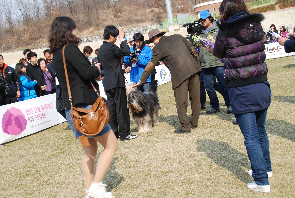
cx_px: 148
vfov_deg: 25.8
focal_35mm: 52
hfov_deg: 37.8
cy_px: 99
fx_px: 431
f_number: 8
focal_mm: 35
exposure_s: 1/250
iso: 125
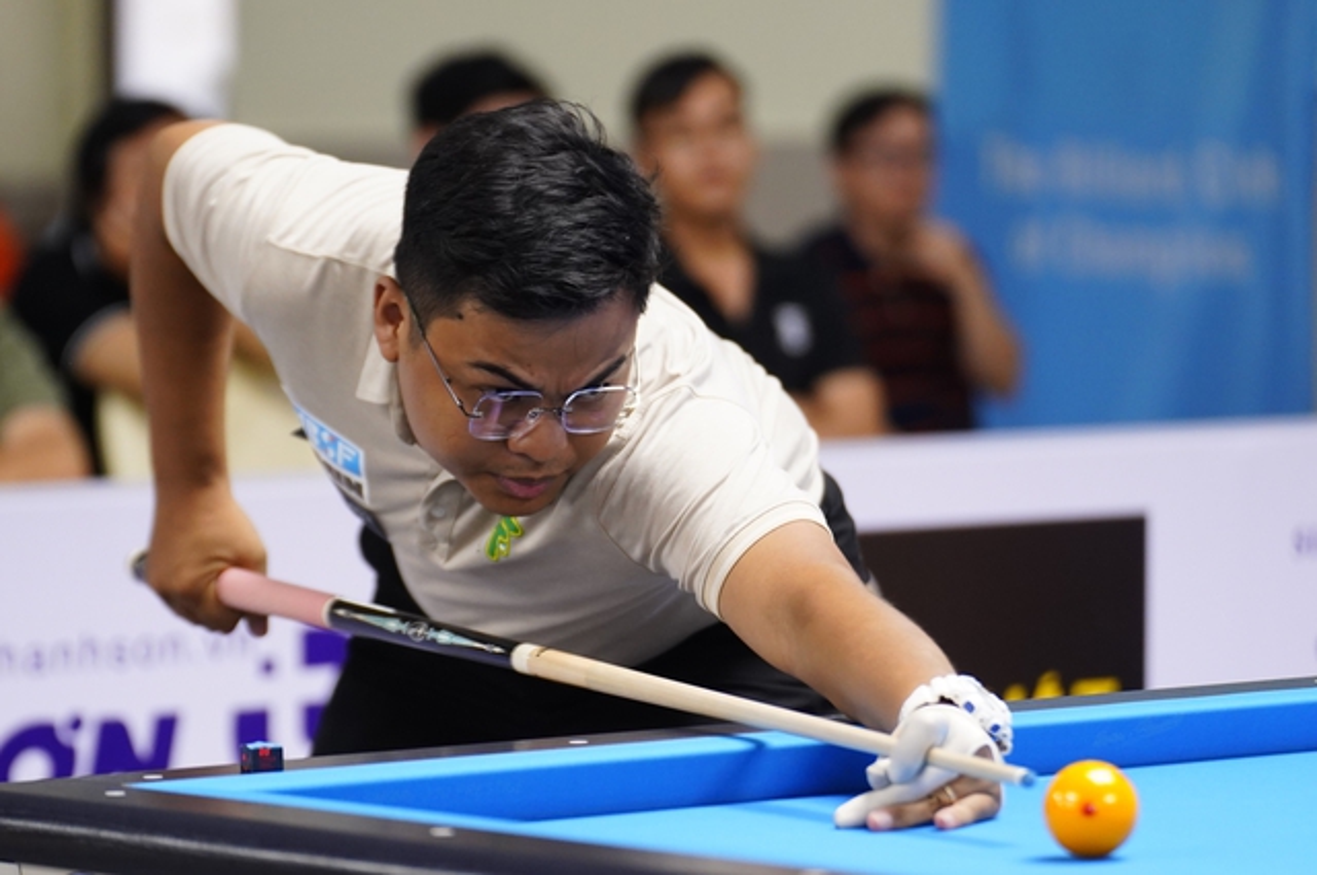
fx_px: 4750
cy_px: 438
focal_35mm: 130
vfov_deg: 10.5
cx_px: 658
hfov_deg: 15.8
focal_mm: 130
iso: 2000
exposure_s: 1/400
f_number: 2.8
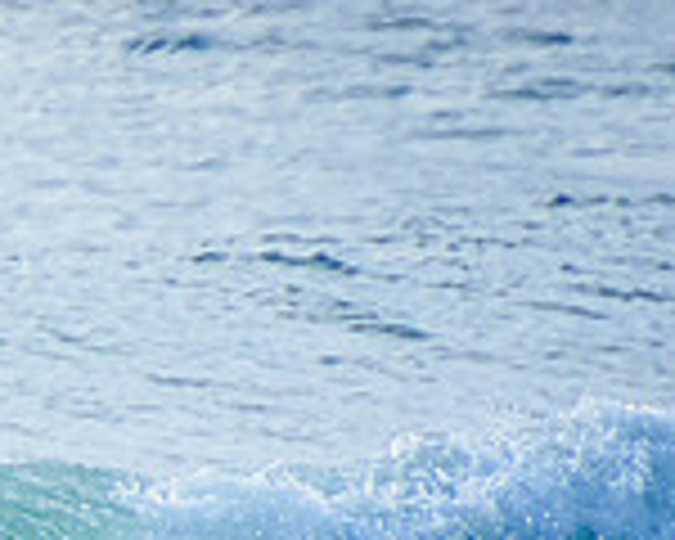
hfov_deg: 0.9
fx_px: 43611
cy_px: 610
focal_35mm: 2183
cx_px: -513
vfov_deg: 0.7
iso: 400
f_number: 5.6
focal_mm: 400
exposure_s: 1/2000
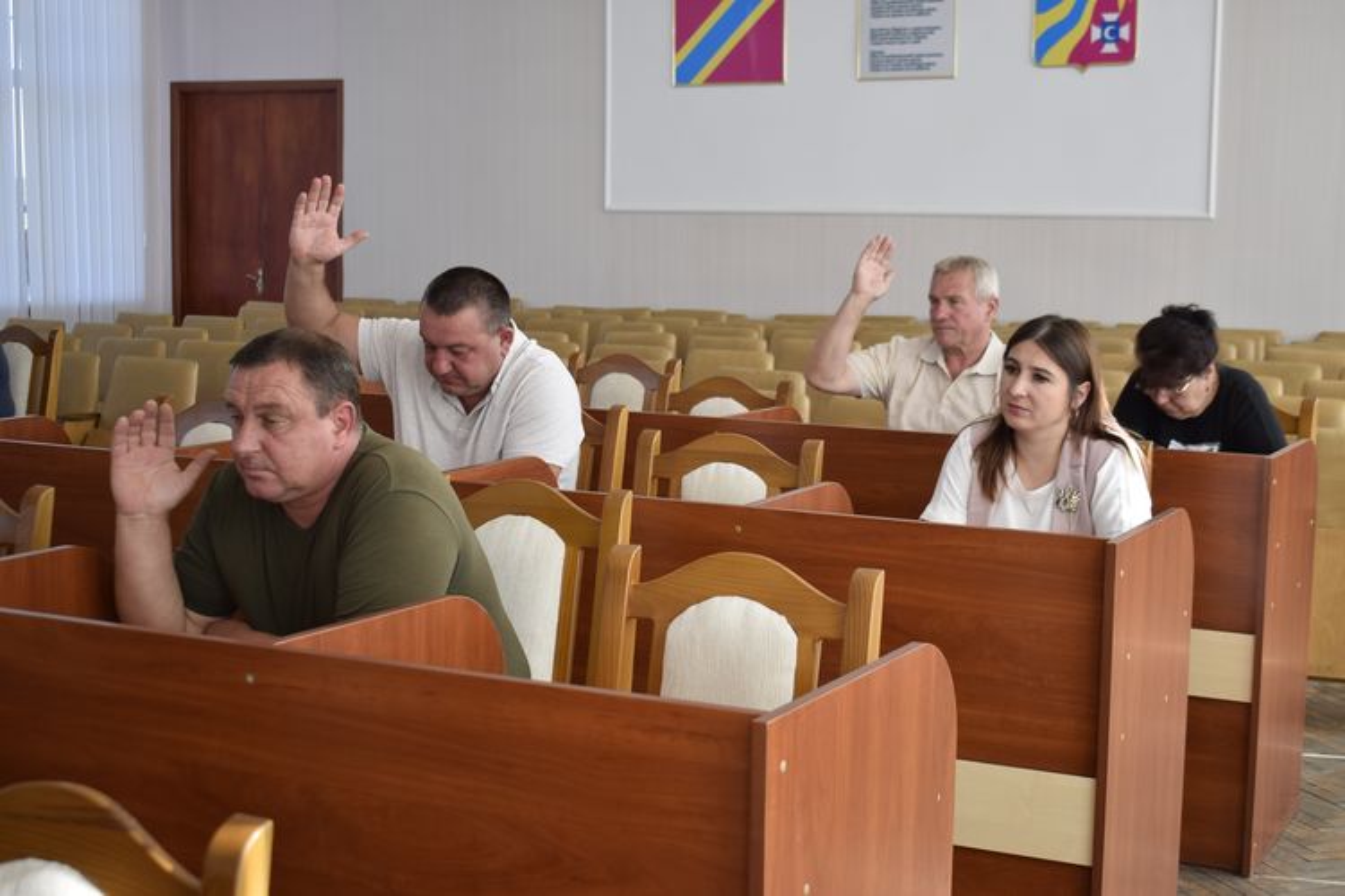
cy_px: 448
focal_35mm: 54
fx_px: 2017
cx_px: 672
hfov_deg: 36.9
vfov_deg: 25.1
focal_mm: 36
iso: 400
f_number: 5
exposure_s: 1/200
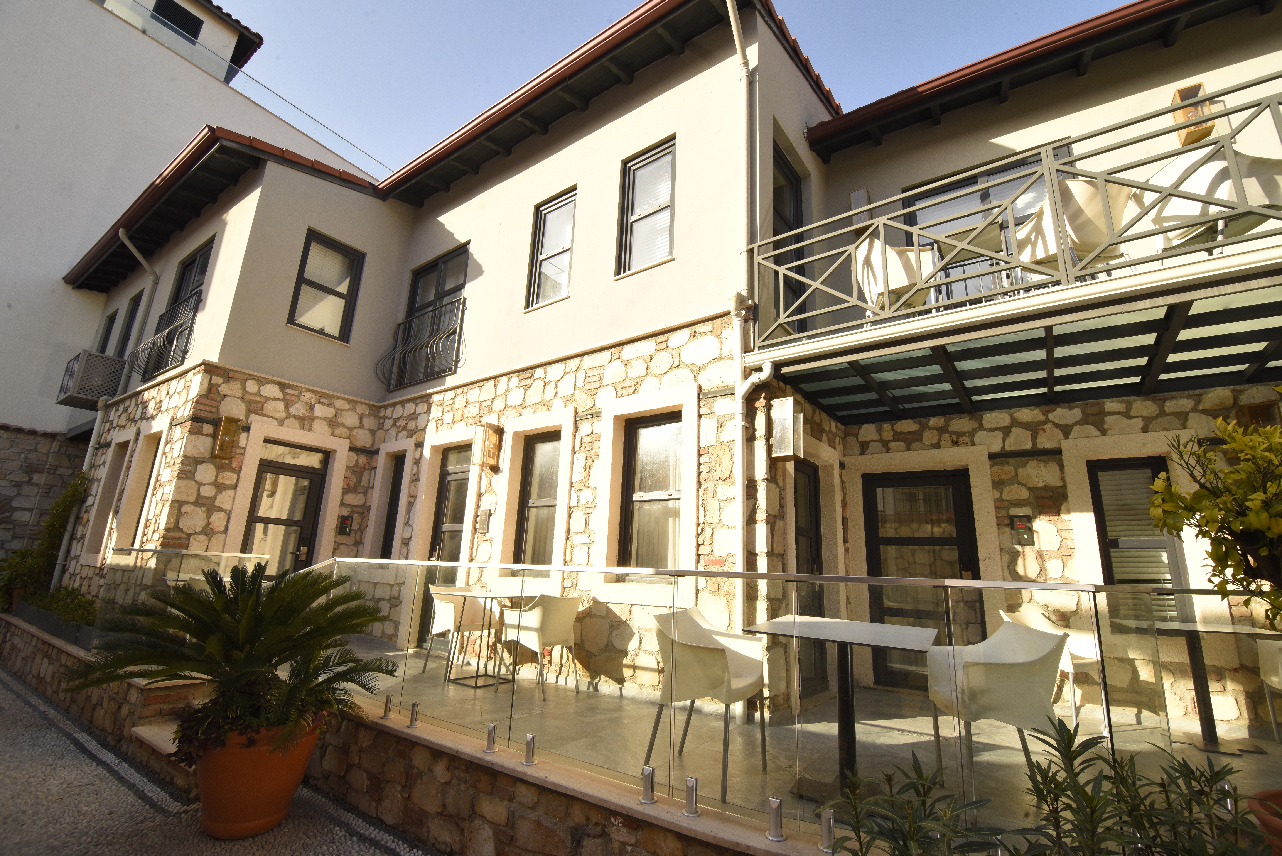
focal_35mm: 15
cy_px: 428
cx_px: 641
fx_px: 534
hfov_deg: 100.4
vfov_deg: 77.4
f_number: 14
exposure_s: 1/200
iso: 800
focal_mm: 15
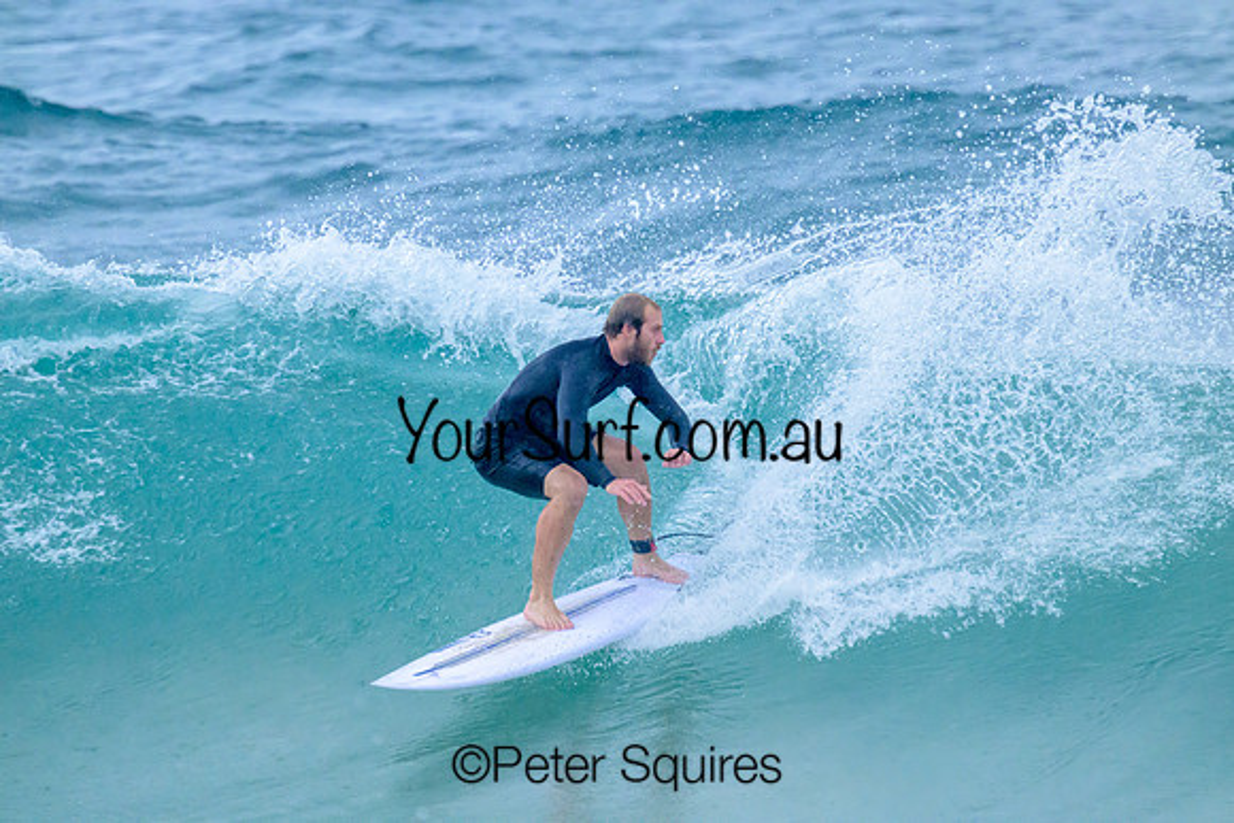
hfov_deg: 2.6
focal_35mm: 800
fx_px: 27427
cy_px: 412
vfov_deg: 1.7
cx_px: 617
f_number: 11
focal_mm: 800
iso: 5600
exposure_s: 1/1250
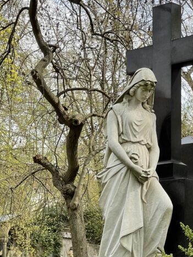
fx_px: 1041
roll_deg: -1.2
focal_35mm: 140
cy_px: 189
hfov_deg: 10.6
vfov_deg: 14.0
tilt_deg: +9.7
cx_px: 132
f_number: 2.2
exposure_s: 1/598
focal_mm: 7.5
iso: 20
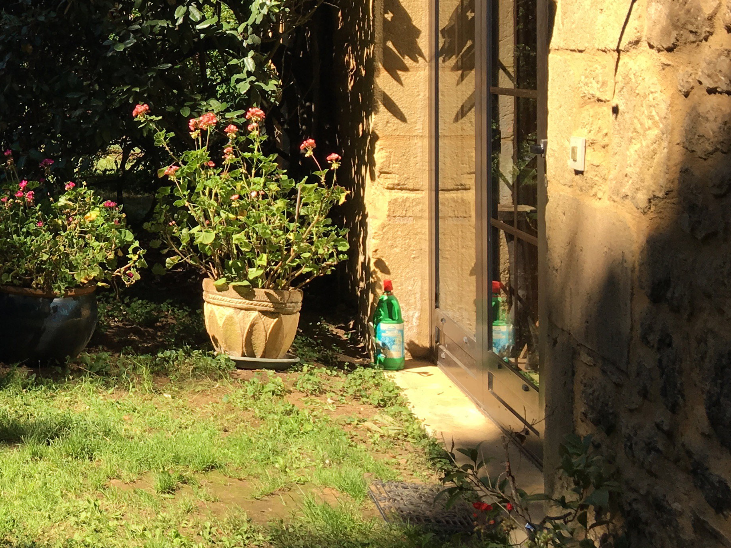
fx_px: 1351
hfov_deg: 27.9
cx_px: -52
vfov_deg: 22.5
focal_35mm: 64
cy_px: 91
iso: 25
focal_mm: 4.15
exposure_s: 1/818
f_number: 2.2
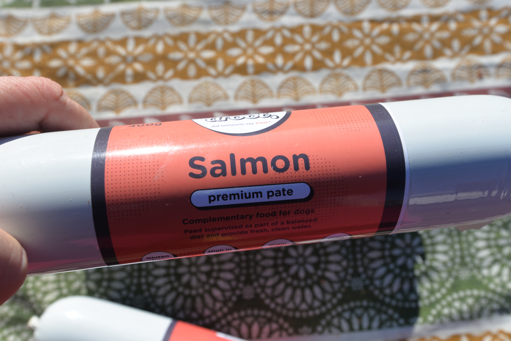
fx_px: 497
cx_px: 256
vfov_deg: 37.9
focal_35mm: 35
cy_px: 170
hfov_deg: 54.4
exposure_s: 1/125
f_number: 11
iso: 100
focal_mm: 35
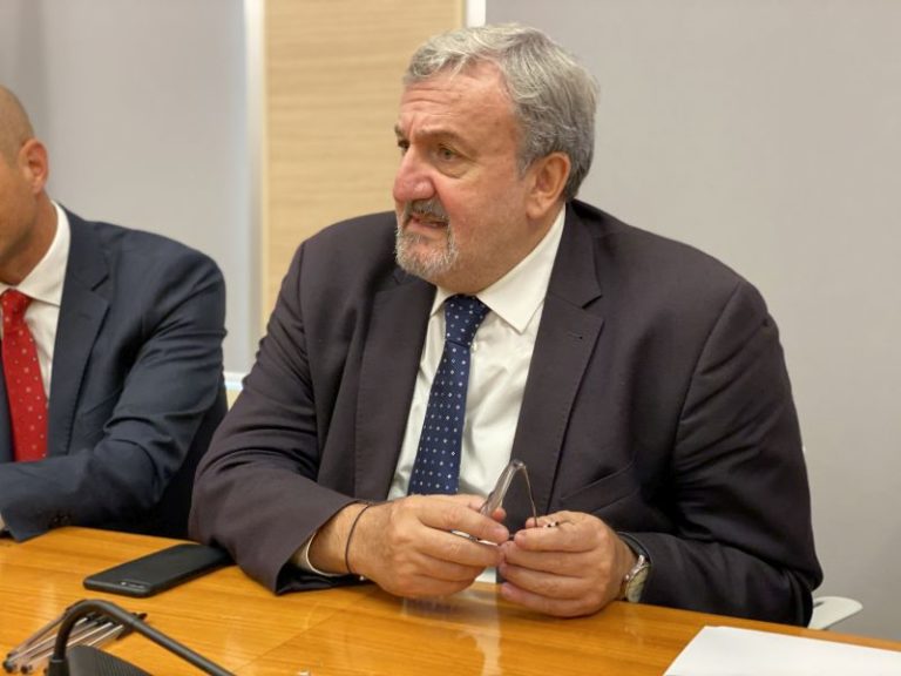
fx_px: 1353
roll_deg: -1.3
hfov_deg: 36.8
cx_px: 450
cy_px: 338
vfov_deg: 28.0
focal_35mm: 52
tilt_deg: -5.6
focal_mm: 6
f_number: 2
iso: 125
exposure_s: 1/33
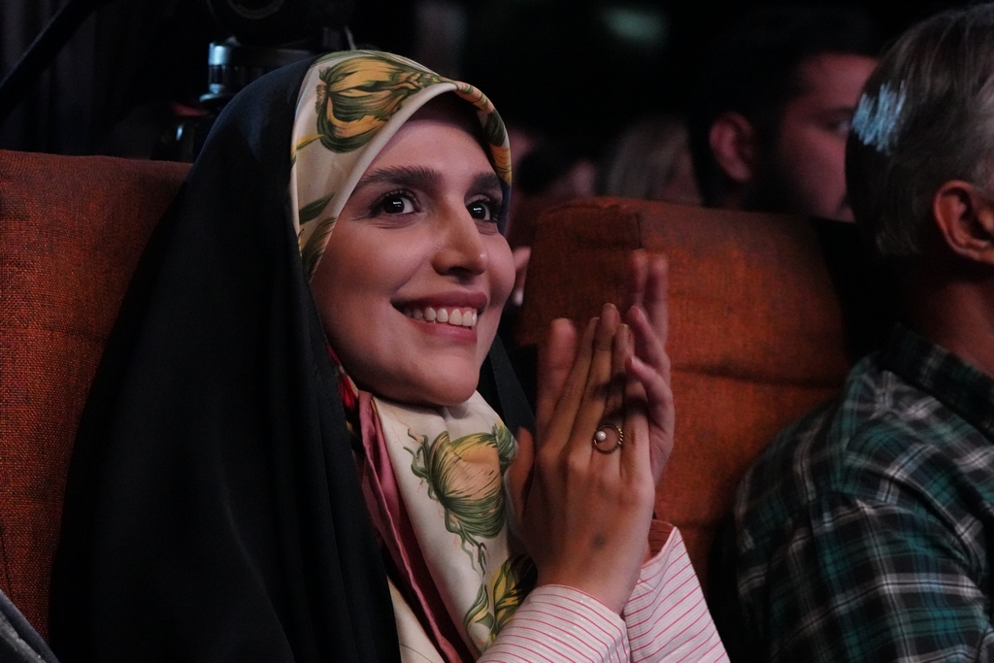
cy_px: 332
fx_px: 5385
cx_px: 497
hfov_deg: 10.5
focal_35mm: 195
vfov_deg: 7.0
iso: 12800
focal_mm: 130
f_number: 8
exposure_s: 1/80
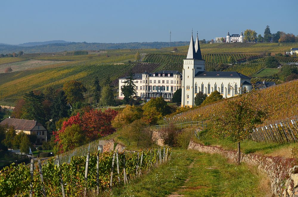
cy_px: 98
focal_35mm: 82
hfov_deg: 24.7
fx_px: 681
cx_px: 149
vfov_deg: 16.5
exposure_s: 1/400
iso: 200
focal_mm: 55
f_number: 11
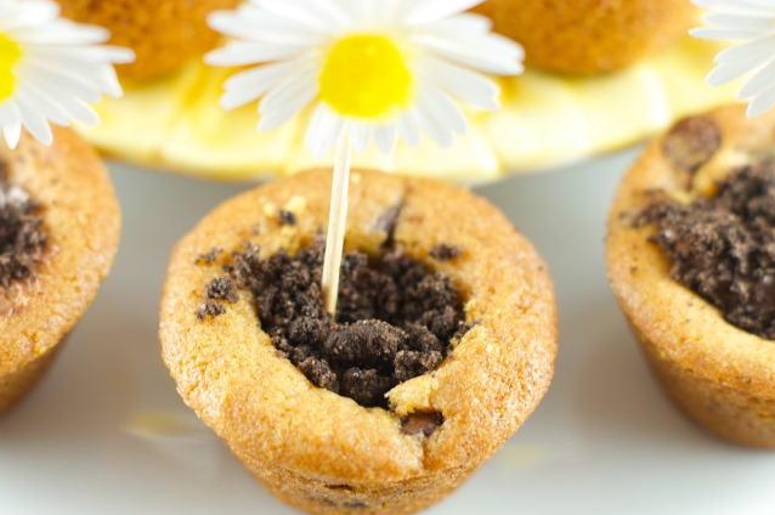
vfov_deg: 14.5
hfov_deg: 21.7
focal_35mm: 94
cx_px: 301
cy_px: 267
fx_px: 2022
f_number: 2.8
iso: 100
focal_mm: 50
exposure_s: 1/40
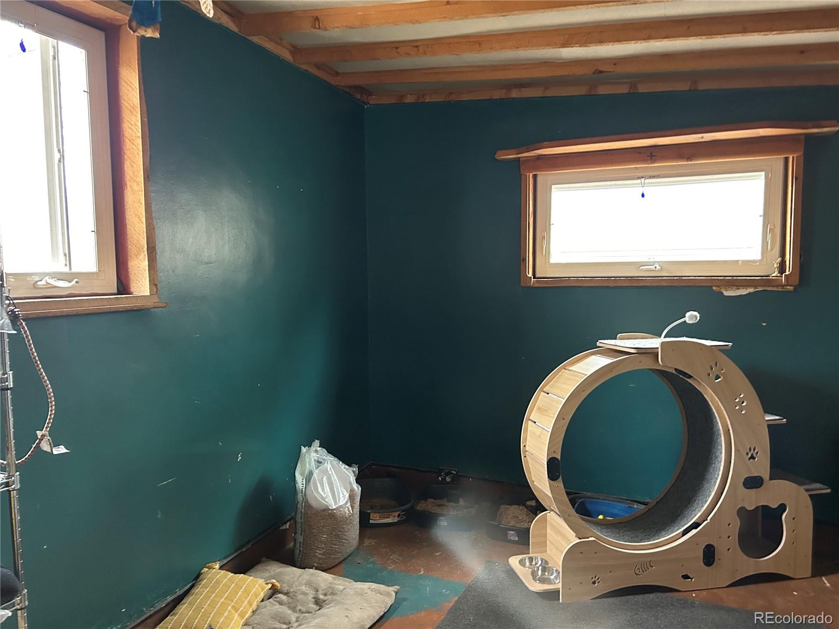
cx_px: 420
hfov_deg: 67.3
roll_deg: +0.6
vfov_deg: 53.1
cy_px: 314
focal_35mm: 26
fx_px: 630
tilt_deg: -4.4
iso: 500
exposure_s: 1/40
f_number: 1.5
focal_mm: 5.7
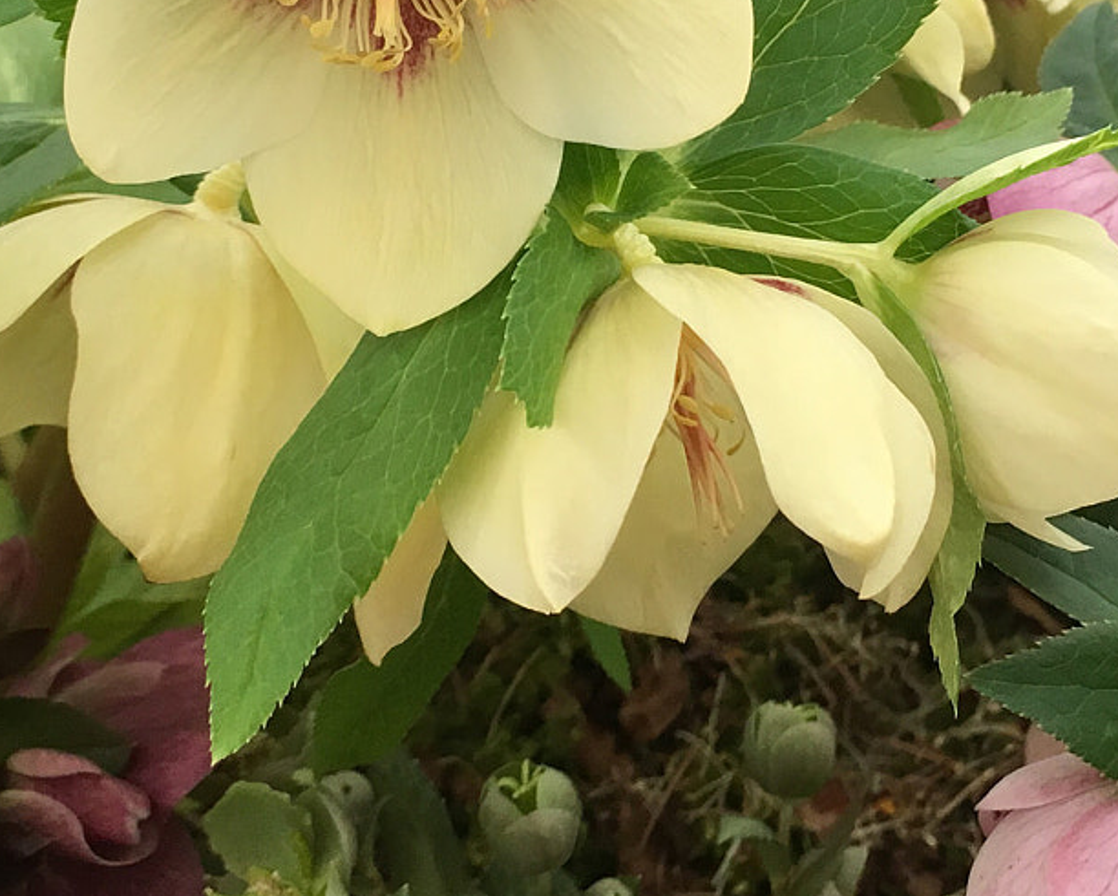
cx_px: 632
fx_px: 2449
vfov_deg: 20.6
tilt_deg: -14.2
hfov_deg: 25.7
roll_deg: -0.1
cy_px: 236
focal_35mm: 74
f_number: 2.2
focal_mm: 4.15
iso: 40
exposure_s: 1/33
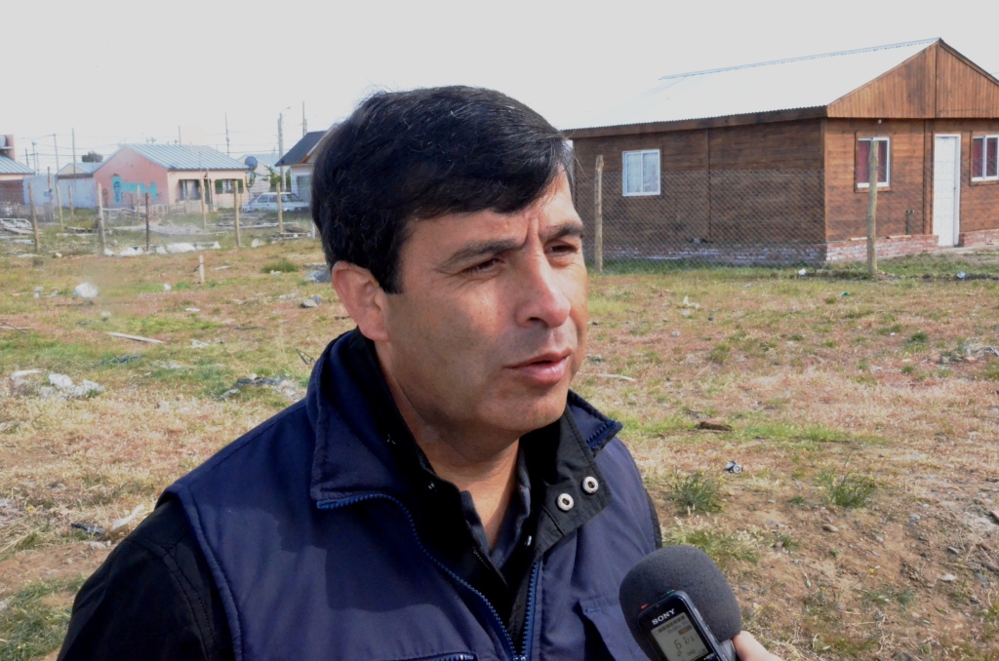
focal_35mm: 48
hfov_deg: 41.2
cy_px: 330
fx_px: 1329
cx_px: 500
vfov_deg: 27.9
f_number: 25
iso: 6400
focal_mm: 32
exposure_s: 1/250
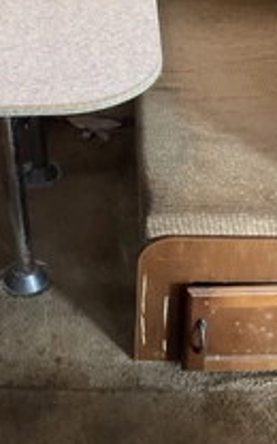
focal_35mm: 59
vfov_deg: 34.4
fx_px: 713
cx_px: 36
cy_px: 177
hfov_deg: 21.6
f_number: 1.8
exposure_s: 1/39
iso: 320
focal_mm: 3
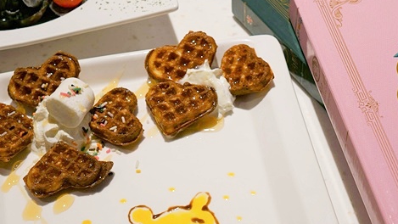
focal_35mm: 84
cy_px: 221
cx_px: 210
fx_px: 887
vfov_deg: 14.2
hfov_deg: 25.3
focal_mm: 47
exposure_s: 1/50
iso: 200
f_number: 7.1
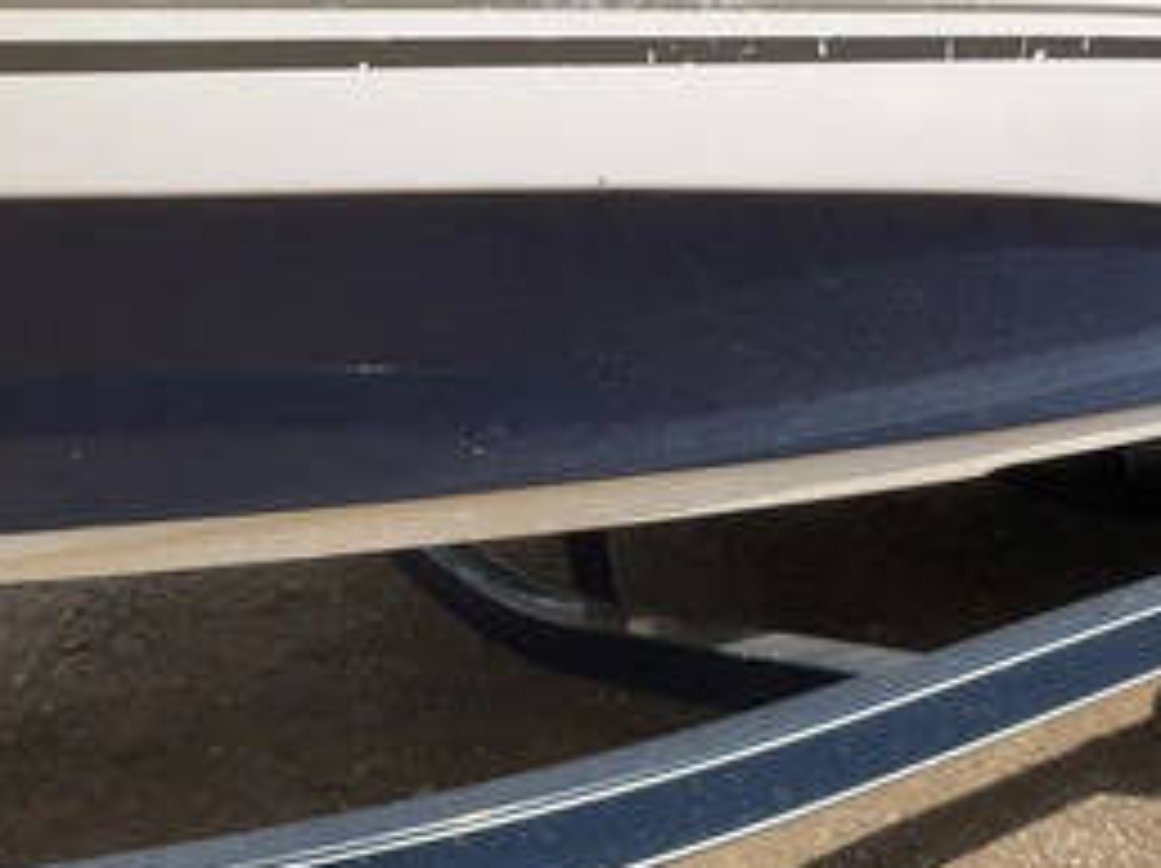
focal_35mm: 45
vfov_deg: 31.9
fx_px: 1508
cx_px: 886
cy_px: 558
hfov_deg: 40.8
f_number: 1.8
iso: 25
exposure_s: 1/1035
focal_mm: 3
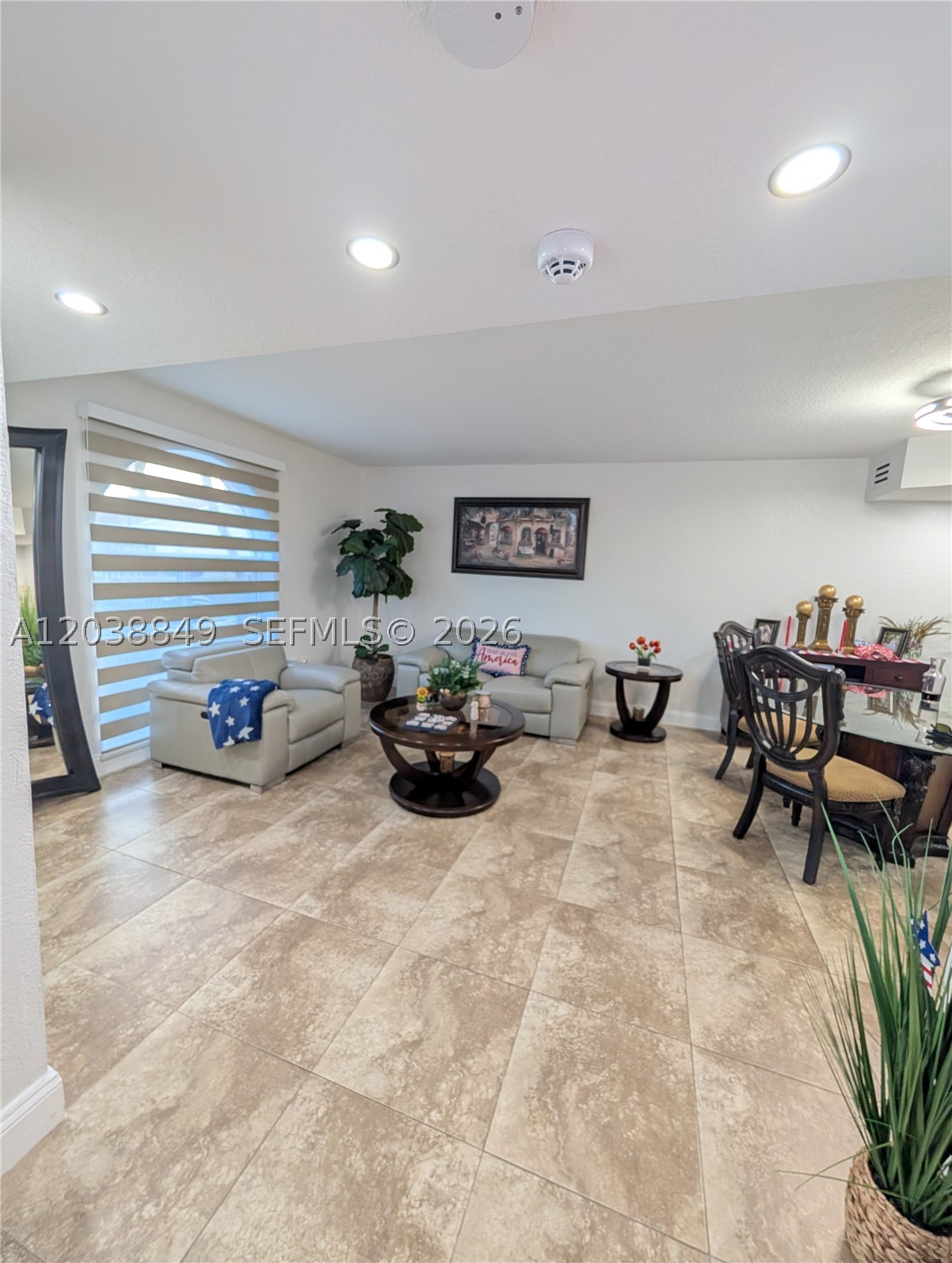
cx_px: 476
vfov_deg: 110.5
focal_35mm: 12
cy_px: 632
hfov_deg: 94.6
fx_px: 439
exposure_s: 1/60
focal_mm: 2.02
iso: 66
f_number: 1.7
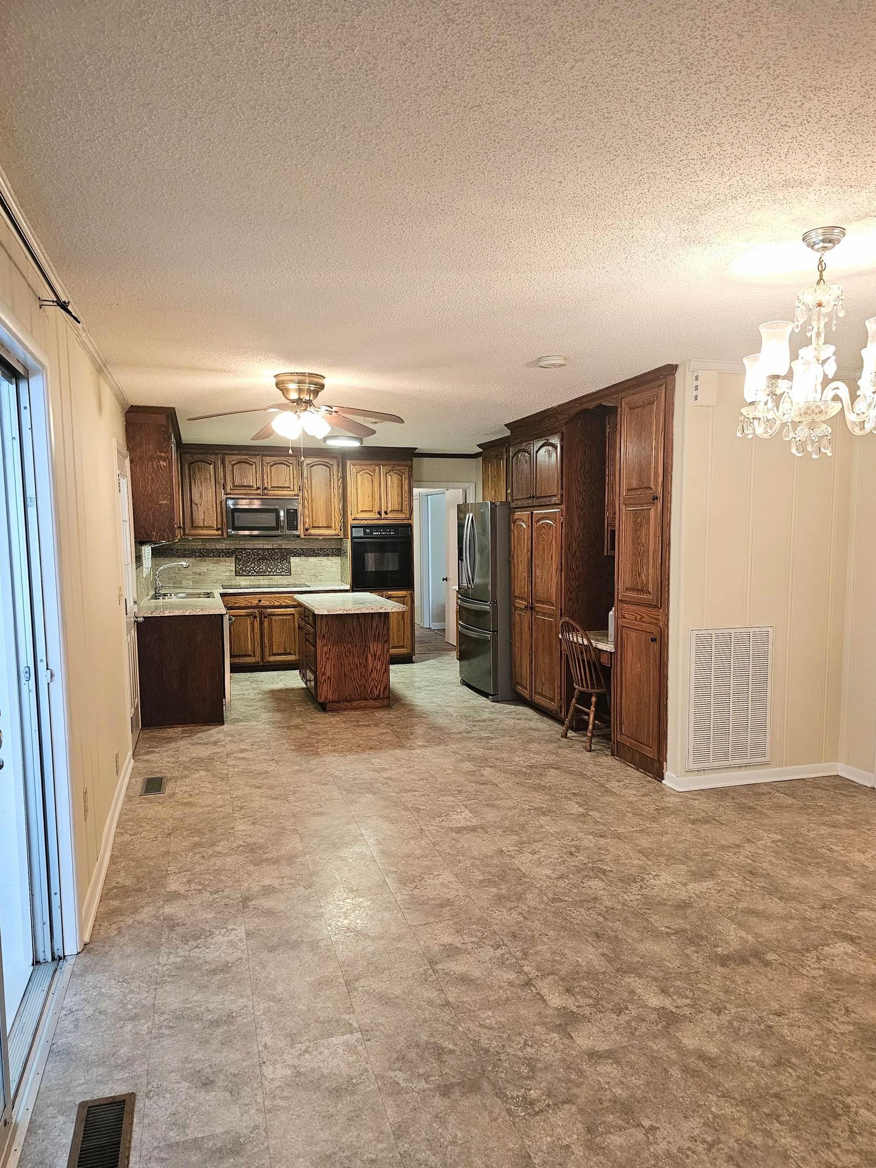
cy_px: 600
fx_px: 810
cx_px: 455
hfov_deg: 56.8
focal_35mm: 24
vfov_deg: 71.6
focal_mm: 6.3
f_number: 1.7
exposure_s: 1/120
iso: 500
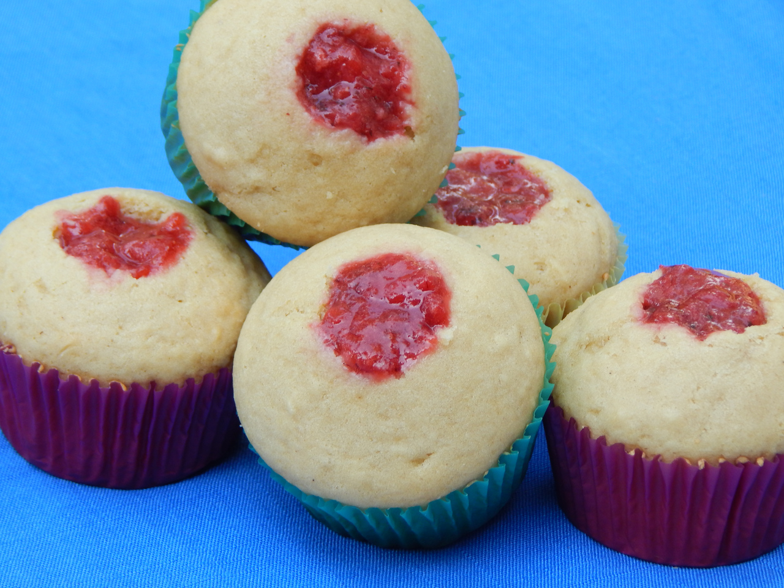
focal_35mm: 131
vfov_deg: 11.3
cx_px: 392
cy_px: 294
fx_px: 2967
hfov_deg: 15.1
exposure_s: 1/60
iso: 125
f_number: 4.8
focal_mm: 23.4
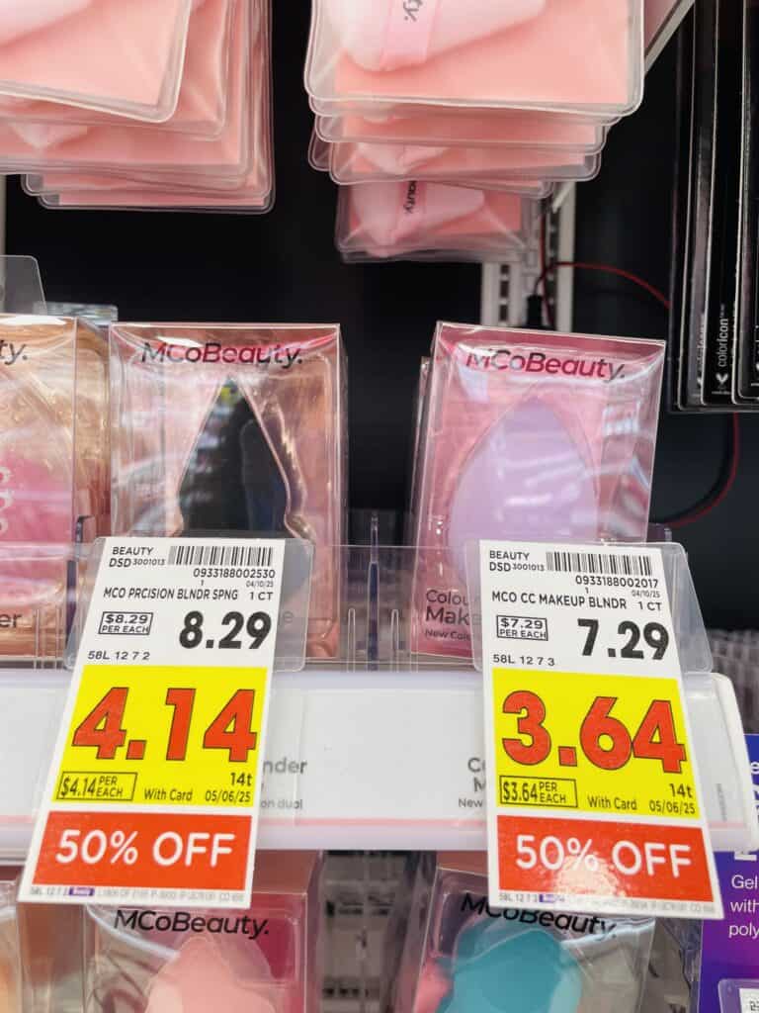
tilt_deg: -1.7
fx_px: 760
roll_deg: -1.4
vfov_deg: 67.3
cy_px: 506
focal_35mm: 26
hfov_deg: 53.1
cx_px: 380
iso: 64
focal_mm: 4.2
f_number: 1.6
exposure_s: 1/66
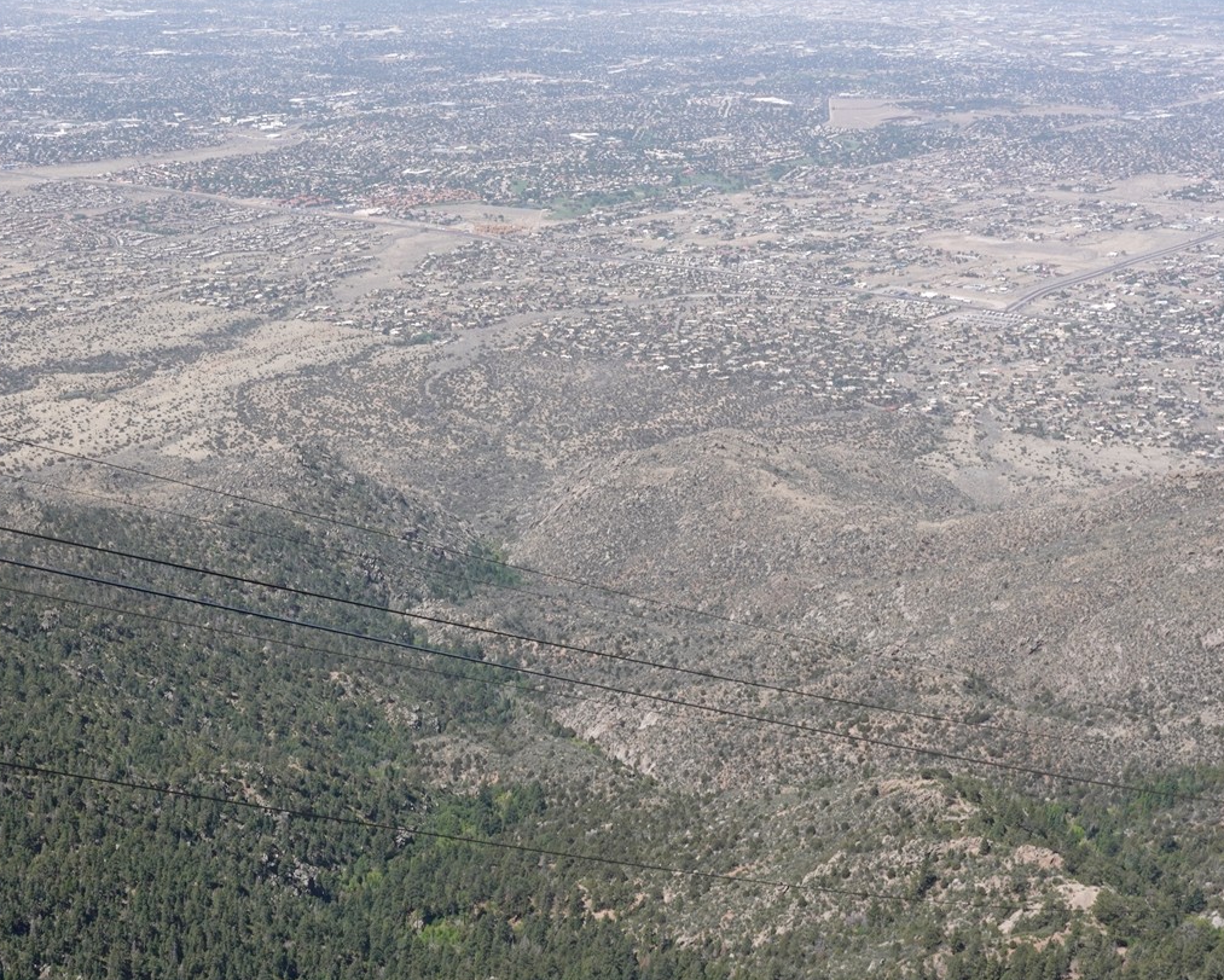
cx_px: 417
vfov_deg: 24.2
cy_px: 483
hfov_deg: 29.8
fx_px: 2283
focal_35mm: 63
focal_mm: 34
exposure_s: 1/100
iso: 250
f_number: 25
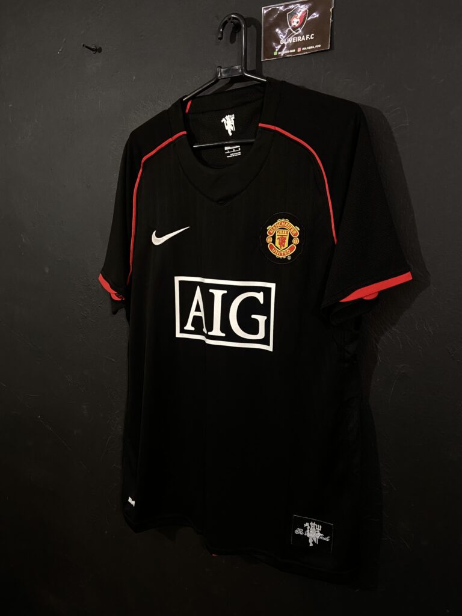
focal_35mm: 26
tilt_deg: -5.5
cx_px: 231
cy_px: 308
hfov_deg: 53.1
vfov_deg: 67.3
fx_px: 463
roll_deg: -0.5
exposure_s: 1/60
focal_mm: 4.25
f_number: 1.8
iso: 500
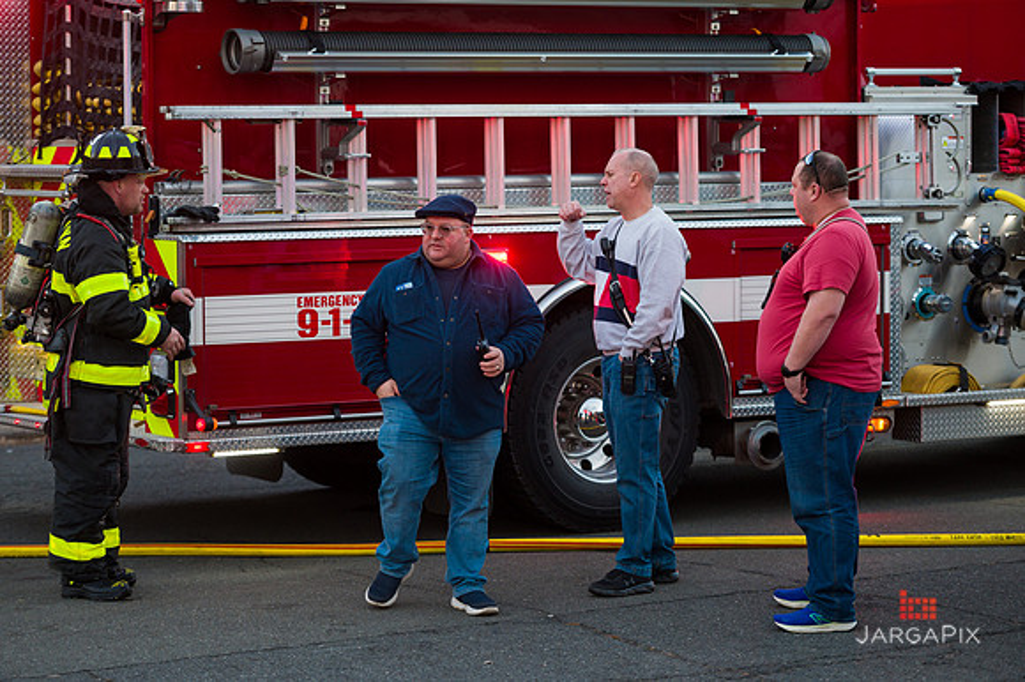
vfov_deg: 11.8
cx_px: 512
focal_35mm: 116
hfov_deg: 17.7
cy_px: 341
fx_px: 3301
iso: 640
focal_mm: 116
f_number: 3.2
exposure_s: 1/250
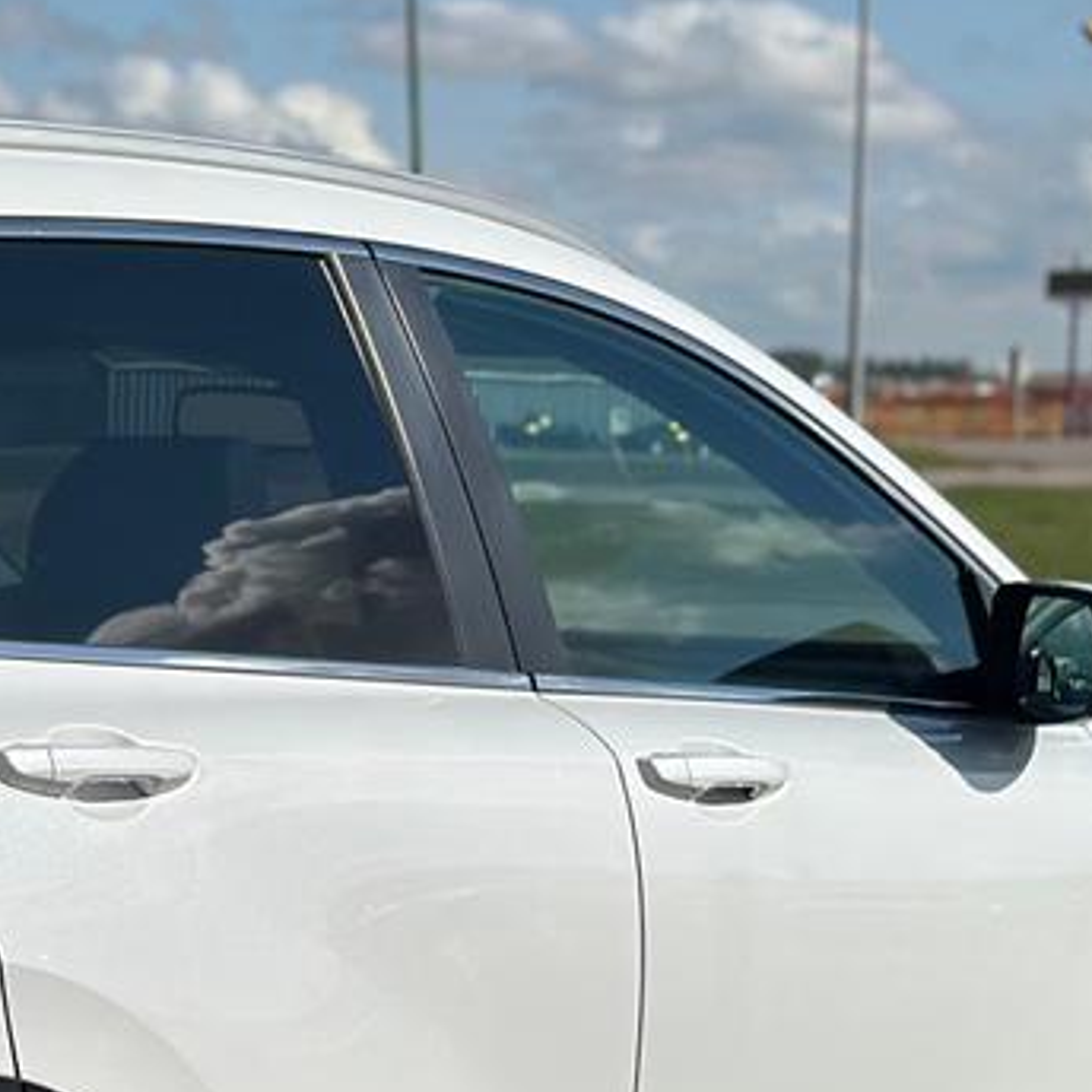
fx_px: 5639
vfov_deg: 11.0
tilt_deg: -5.1
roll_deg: -1.3
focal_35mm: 158
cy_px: 879
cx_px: -359
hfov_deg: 10.8
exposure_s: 1/13699
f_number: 1.78
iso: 100
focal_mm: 6.86
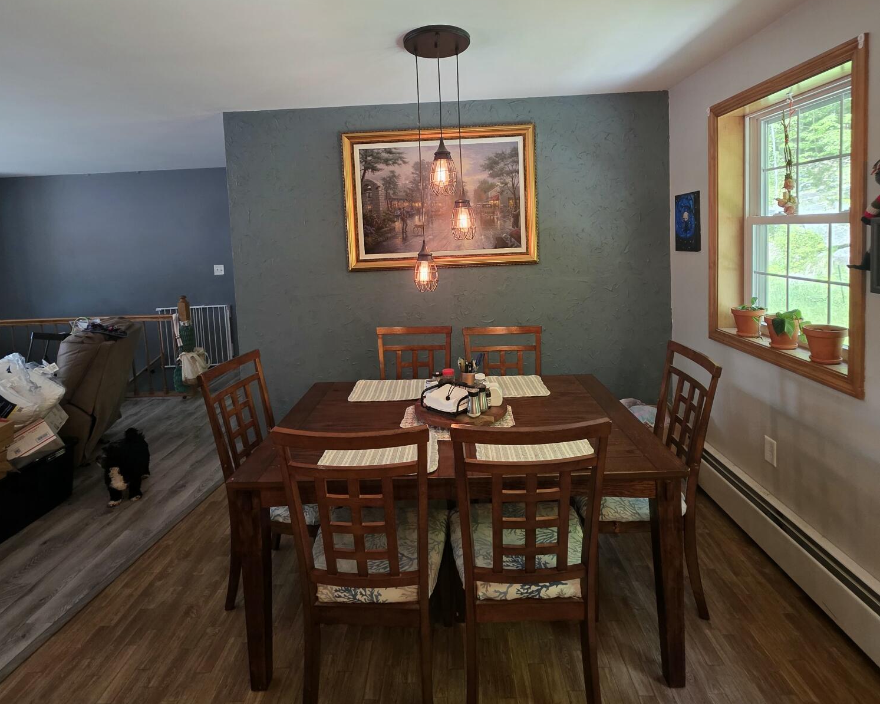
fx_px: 443
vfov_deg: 75.5
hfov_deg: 89.6
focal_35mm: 17
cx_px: 439
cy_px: 260
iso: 200
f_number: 1.9
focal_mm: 2.2
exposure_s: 1/60
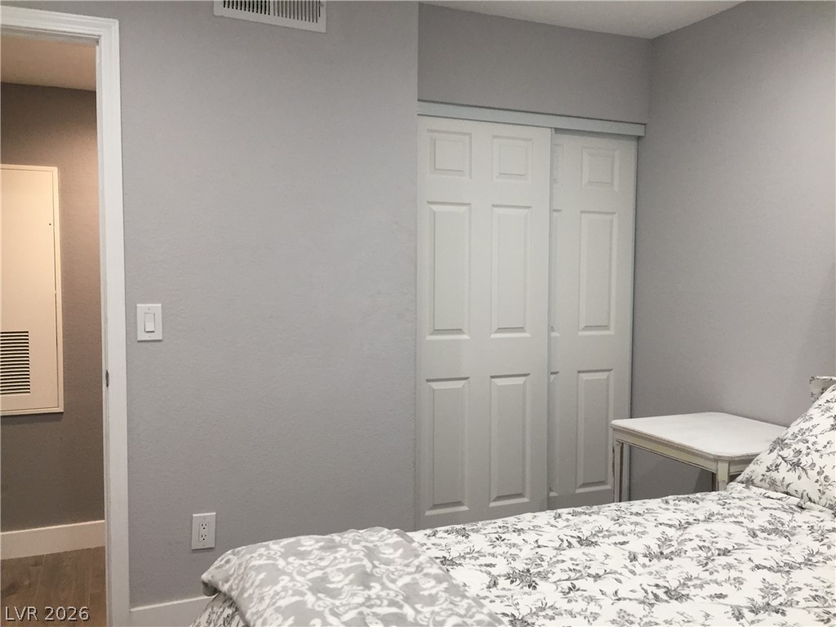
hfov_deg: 61.7
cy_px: 314
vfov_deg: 48.2
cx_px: 418
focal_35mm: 29
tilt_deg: -4.0
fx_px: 700
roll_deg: +0.0
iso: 50
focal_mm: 4.15
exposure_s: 1/30
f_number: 2.2
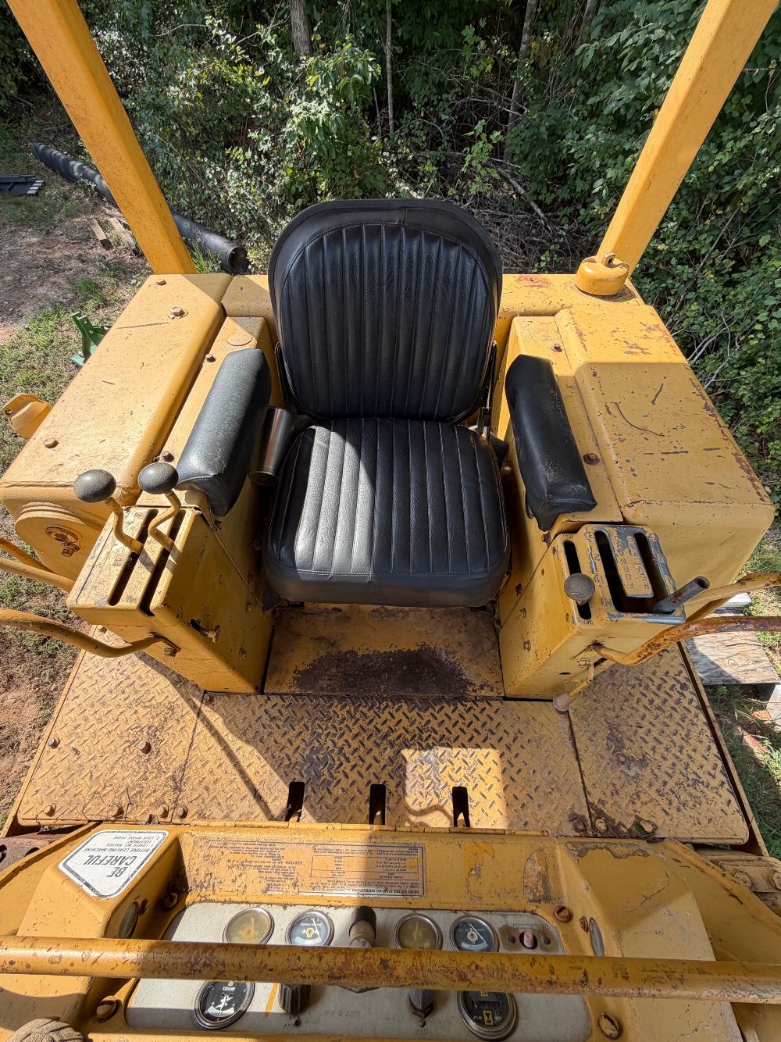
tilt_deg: -53.5
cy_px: 521
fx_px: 421
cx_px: 390
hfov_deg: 85.7
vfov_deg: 102.1
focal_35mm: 14
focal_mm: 2.22
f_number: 2.2
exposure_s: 1/502
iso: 50
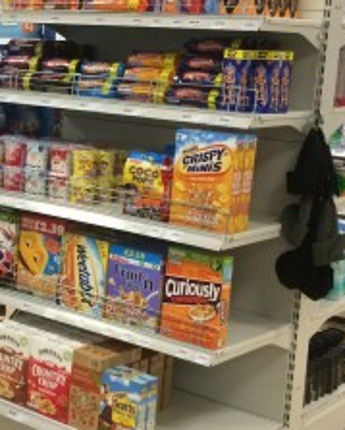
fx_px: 968
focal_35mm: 76
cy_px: 185
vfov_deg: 25.0
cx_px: -66
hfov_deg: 19.1
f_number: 2.2
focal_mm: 4.15
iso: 80
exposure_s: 1/33
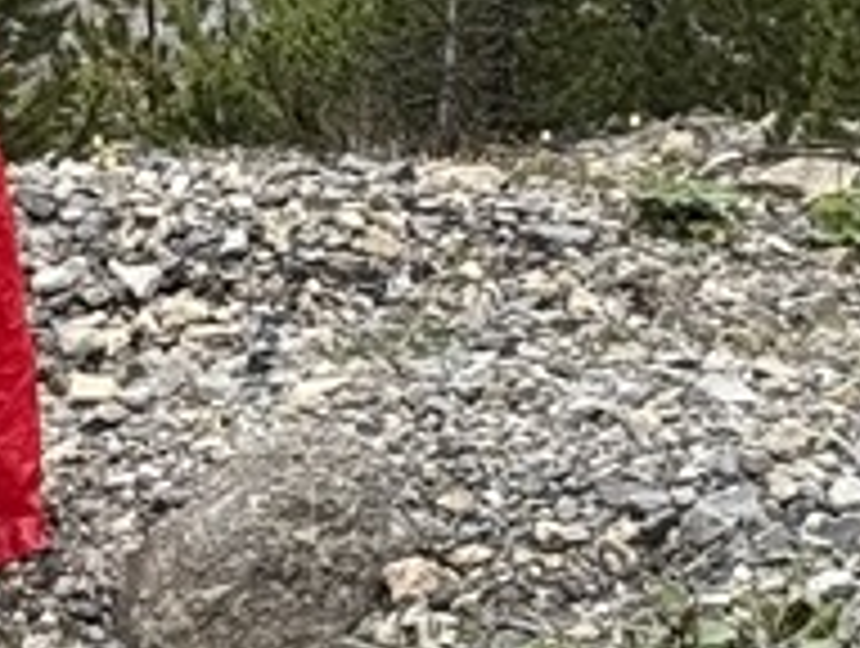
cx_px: 194
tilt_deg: -8.3
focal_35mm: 301
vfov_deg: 4.9
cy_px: -36
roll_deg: -2.6
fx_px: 7492
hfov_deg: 6.6
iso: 64
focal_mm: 6.76
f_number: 1.78
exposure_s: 1/439
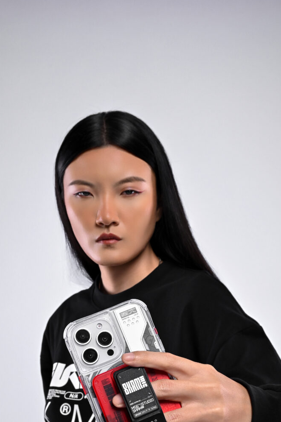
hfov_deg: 24.6
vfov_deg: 35.8
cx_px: 160
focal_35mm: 55
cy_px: 293
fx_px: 645
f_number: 16
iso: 320
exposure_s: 1/160
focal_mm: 38
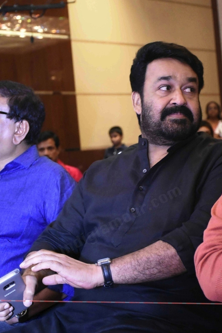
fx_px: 657
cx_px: 120
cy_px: 149
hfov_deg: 19.2
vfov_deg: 28.4
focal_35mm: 71
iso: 10000
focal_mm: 42
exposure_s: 1/100
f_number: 4.5
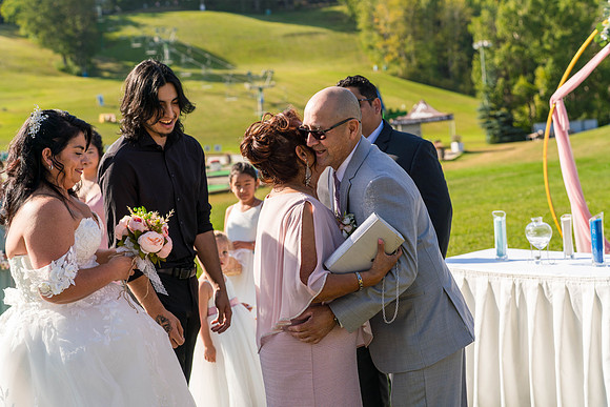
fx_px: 966
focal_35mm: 57
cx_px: 305
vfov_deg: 23.8
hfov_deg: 35.0
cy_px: 204
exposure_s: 1/1250
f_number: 4
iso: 250
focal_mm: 57
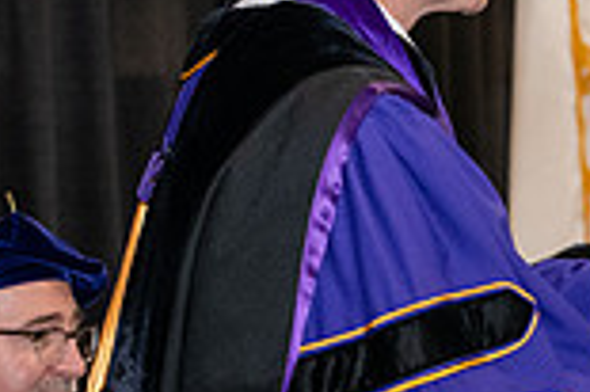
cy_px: 162
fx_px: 4289
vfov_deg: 5.2
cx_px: 651
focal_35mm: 262
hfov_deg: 7.8
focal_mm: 70
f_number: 5
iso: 2500
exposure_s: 1/200
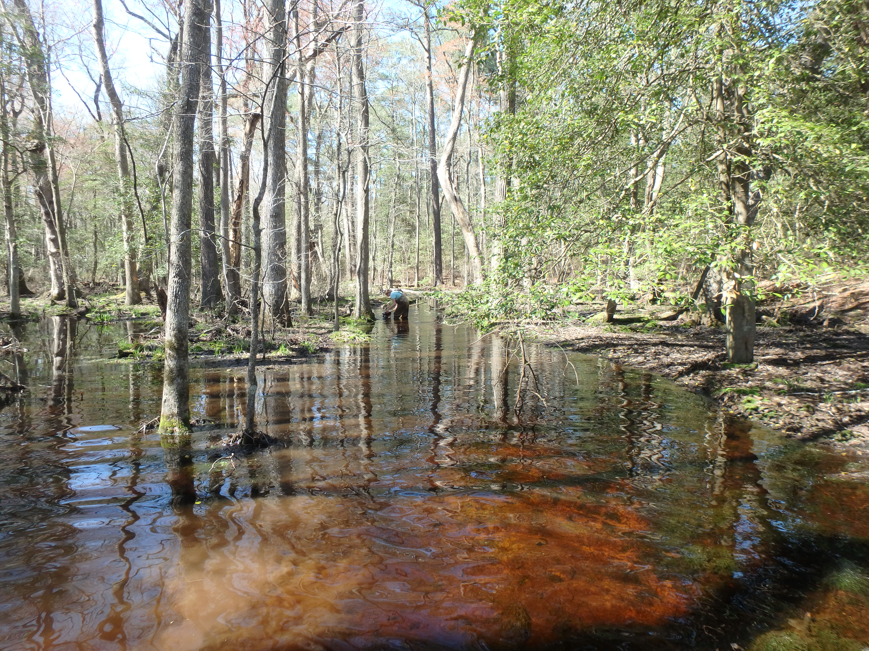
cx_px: 434
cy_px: 326
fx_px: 527
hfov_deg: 79.0
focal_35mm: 21
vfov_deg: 63.4
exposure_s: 1/160
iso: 125
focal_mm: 3.7
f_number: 3.5
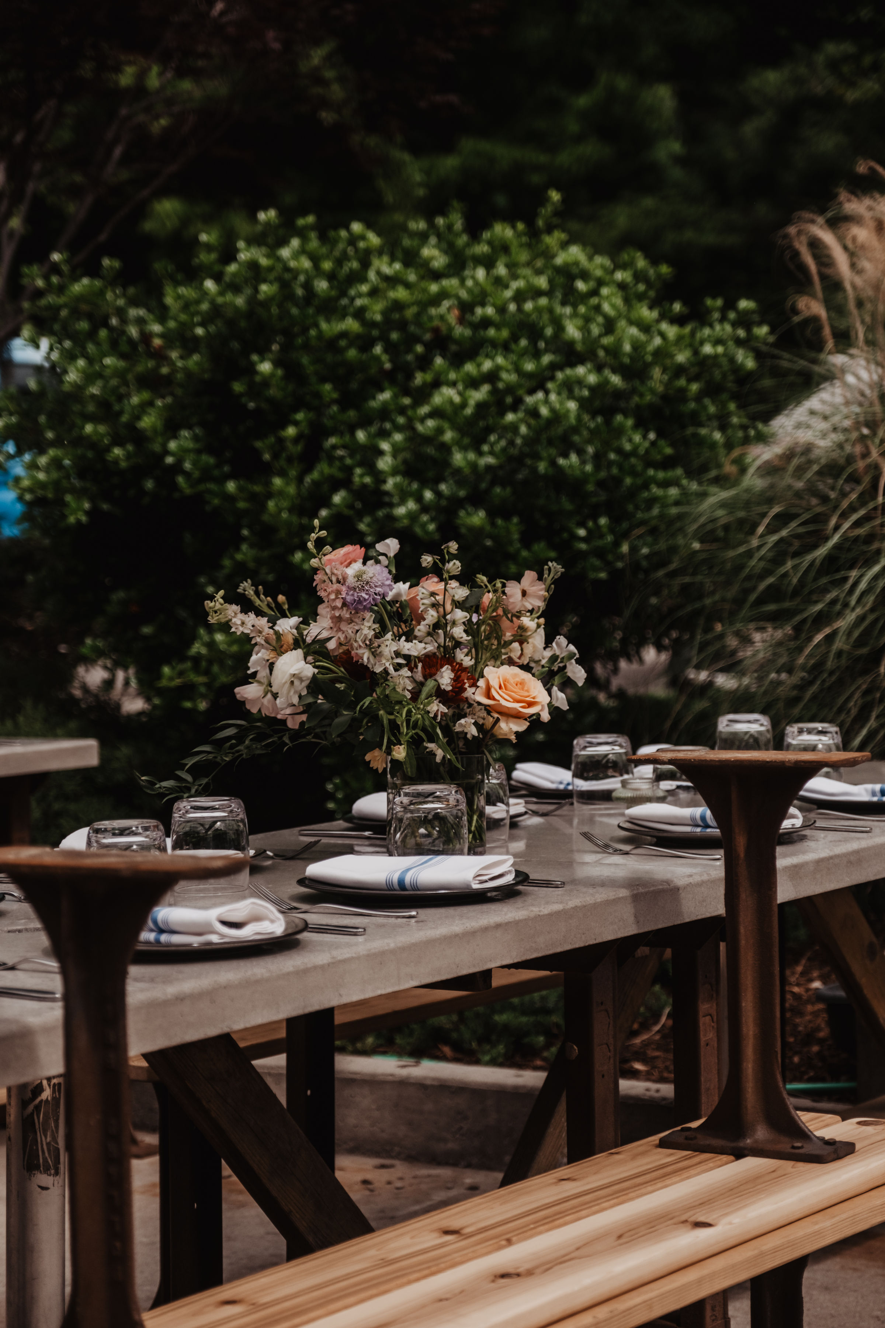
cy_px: 664
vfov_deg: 24.5
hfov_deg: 16.5
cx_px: 442
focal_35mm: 83
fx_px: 3060
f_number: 2.8
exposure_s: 1/2700
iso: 250
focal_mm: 55
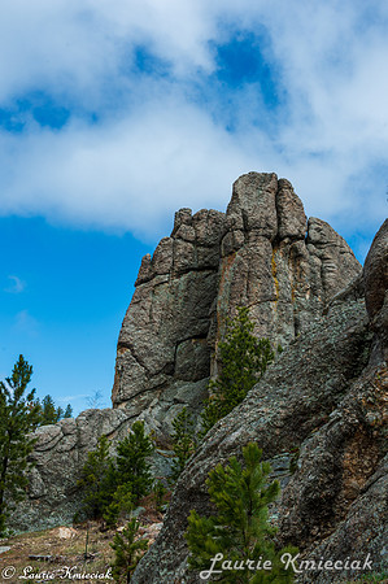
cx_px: 194
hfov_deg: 26.9
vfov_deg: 39.6
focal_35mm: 50
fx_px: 810
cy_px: 292
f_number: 11
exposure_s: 1/400
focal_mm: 50
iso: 220
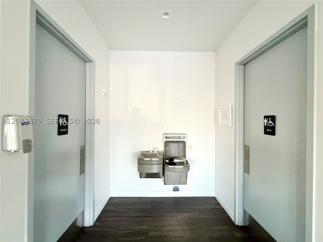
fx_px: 131
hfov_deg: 102.1
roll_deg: +0.8
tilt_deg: +0.6
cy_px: 121
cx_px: 162
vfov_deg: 85.7
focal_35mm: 14
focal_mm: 2.22
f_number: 2.2
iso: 320
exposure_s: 1/63
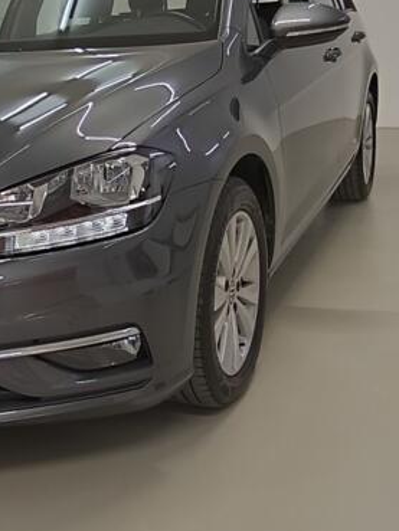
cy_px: 187
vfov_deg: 36.5
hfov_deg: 26.2
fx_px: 799
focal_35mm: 52
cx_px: -24
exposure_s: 1/33.3
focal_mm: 1.65
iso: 160
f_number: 2.2
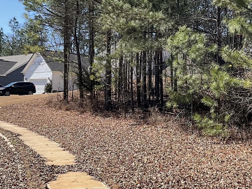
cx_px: 212
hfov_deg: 23.9
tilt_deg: +3.8
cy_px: 78
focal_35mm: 80
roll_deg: -2.2
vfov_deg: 18.4
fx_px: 582
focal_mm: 3
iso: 16
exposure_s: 1/1076
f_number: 1.8
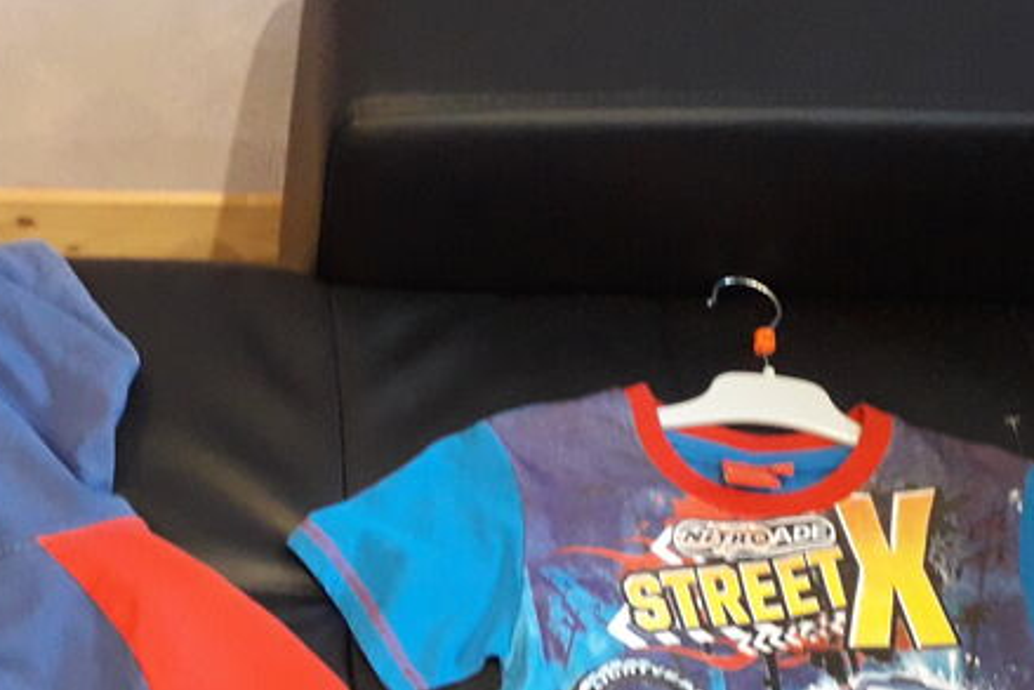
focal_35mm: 64
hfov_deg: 30.6
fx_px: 1839
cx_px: 200
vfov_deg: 21.1
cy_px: 518
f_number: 1.9
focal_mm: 3.6
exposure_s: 1/25
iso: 320
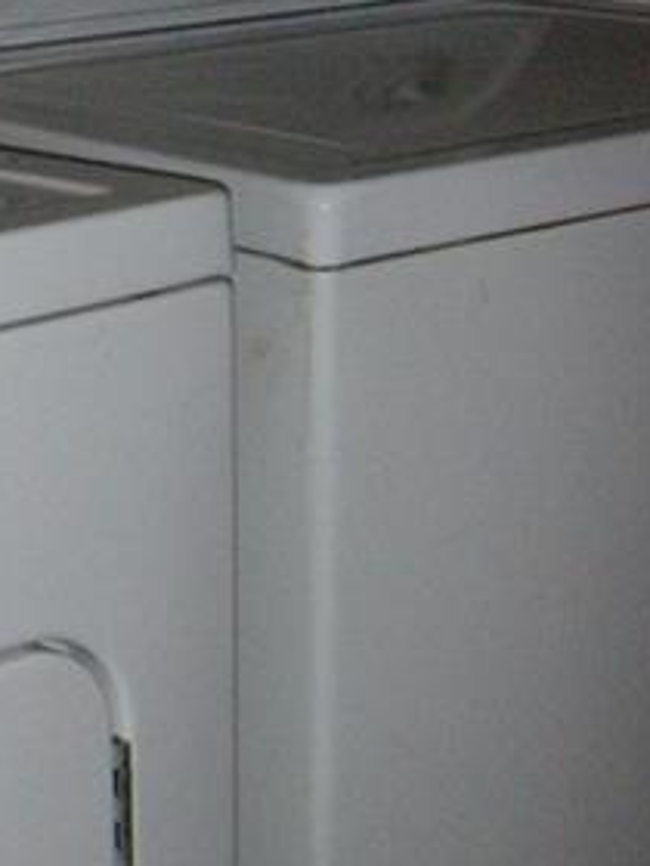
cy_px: 80
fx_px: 2404
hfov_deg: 14.6
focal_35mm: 96
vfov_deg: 20.0
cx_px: -229
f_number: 3.8
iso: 400
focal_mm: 5.9
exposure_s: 1/60
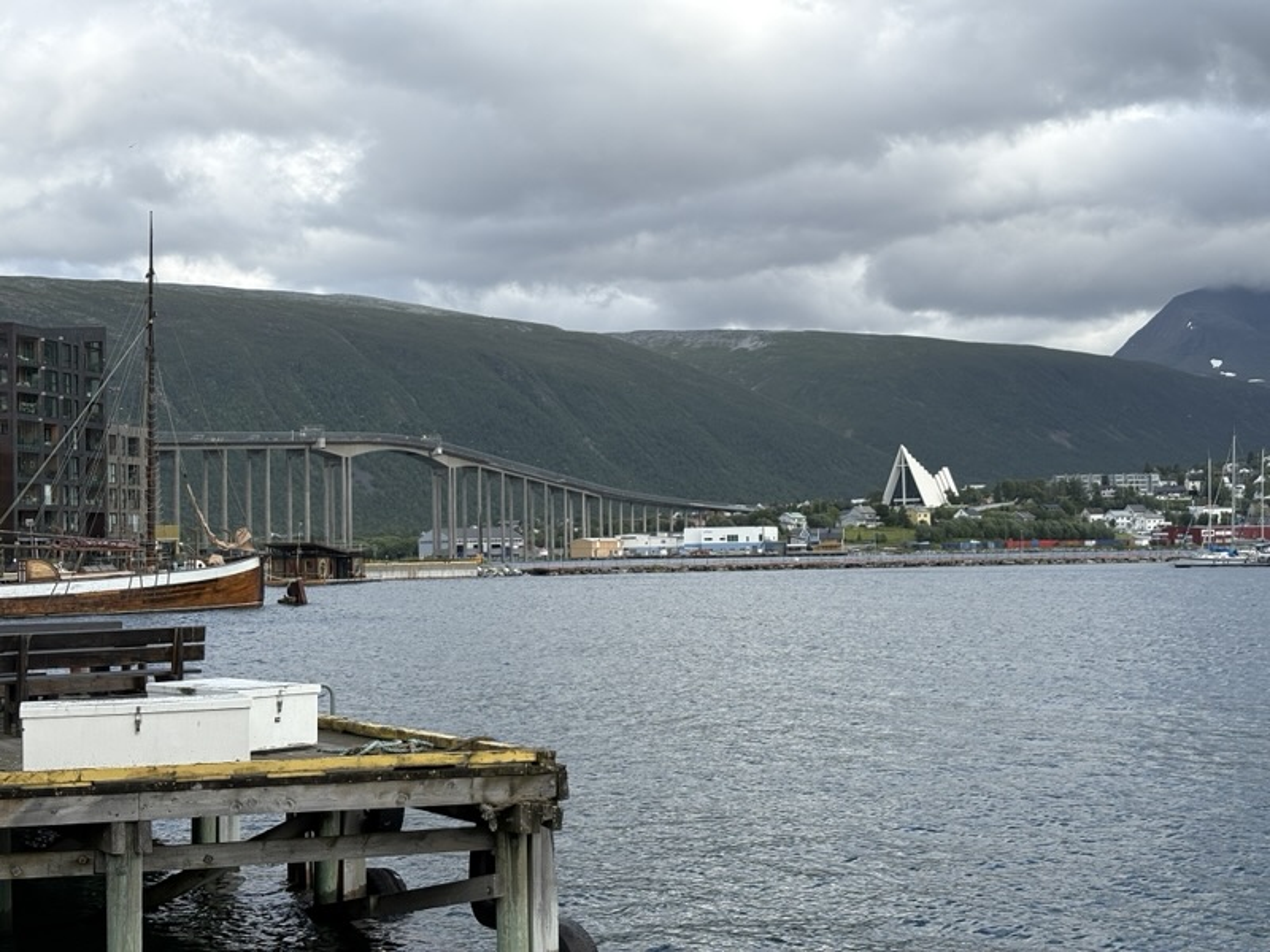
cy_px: 476
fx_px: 1908
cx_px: 635
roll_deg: +1.1
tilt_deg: +2.7
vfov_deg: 28.0
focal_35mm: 52
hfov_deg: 36.8
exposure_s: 1/2141
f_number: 1.6
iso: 32
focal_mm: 5.96
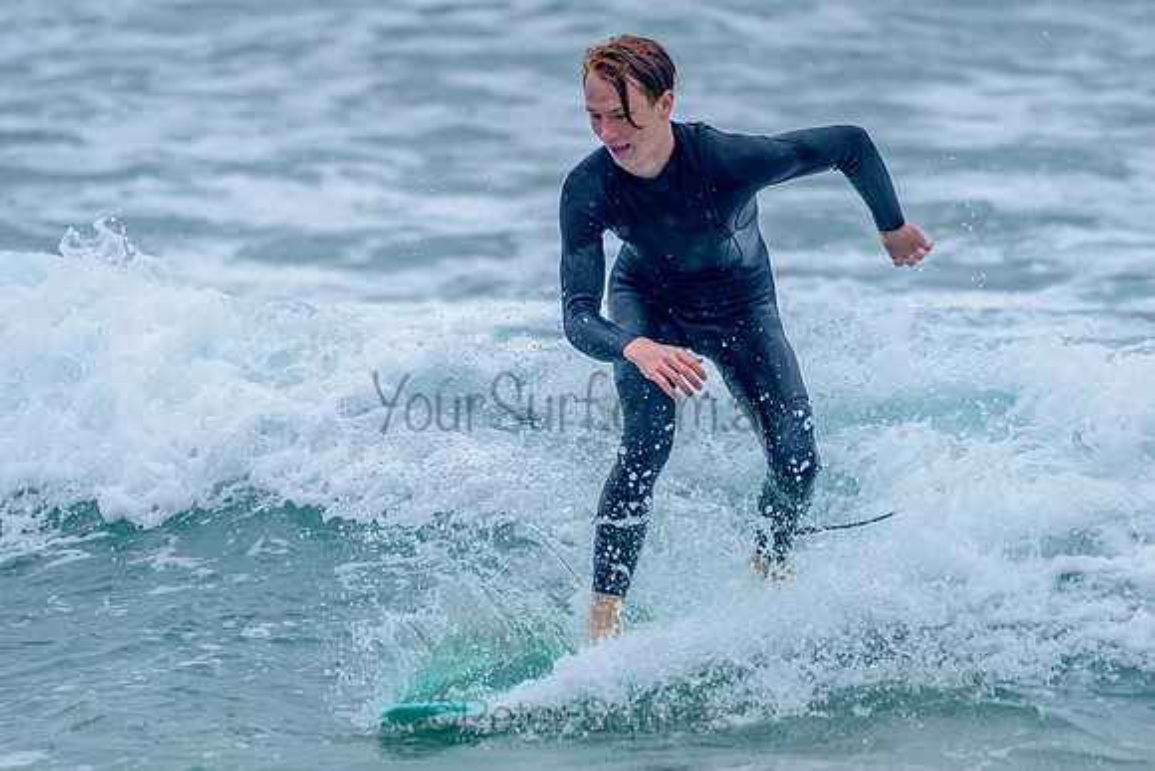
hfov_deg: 4.1
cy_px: 386
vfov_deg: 2.8
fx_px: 16045
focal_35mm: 500
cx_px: 578
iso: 800
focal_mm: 500
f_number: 5.6
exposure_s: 1/2000
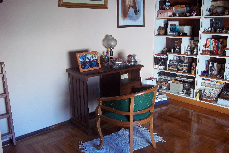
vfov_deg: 38.9
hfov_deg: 55.8
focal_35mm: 34
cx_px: 112
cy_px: 76
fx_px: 216
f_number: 2.9
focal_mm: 5.7
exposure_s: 1/13
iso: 160
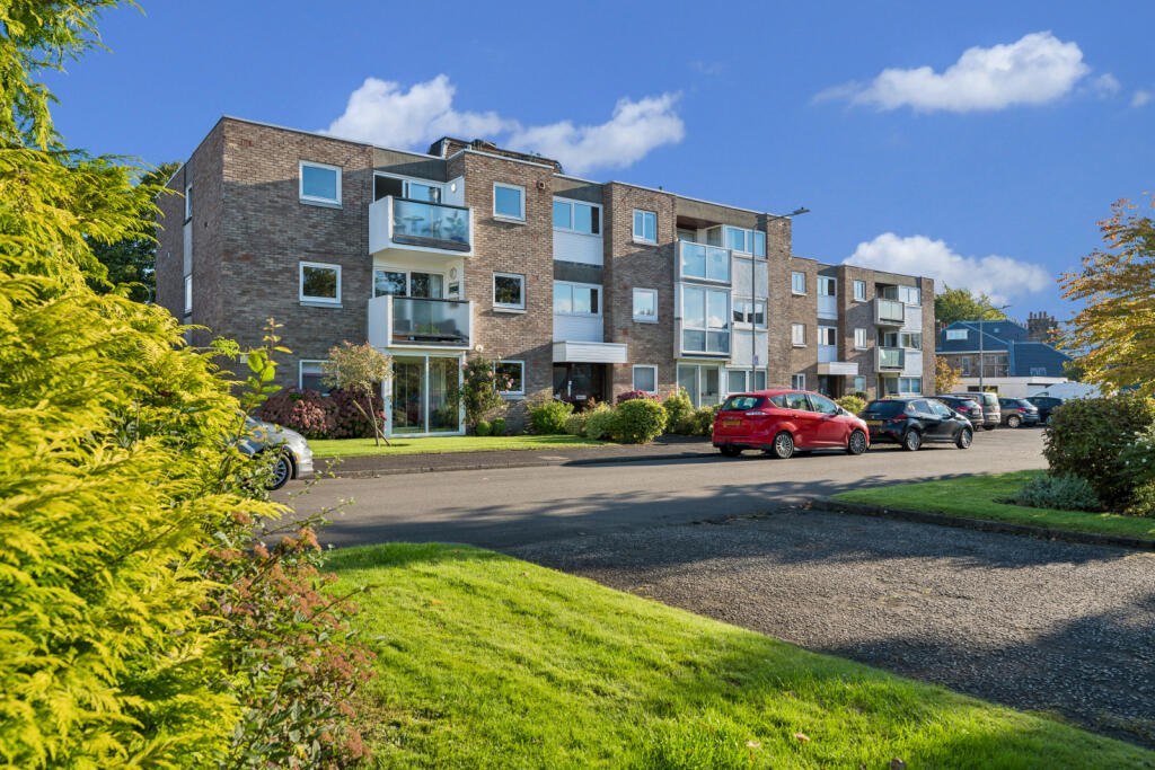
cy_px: 385
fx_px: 770
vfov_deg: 53.1
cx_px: 578
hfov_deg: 73.7
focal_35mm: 24
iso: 100
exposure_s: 1/200
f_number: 6.3
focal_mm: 24
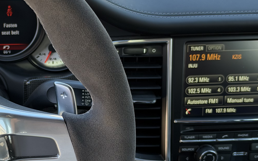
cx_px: 16
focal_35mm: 73
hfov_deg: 27.0
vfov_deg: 17.8
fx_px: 513
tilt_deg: -26.0
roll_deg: -0.9
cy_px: 114
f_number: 1.8
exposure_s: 1/170
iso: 64
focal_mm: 6.93
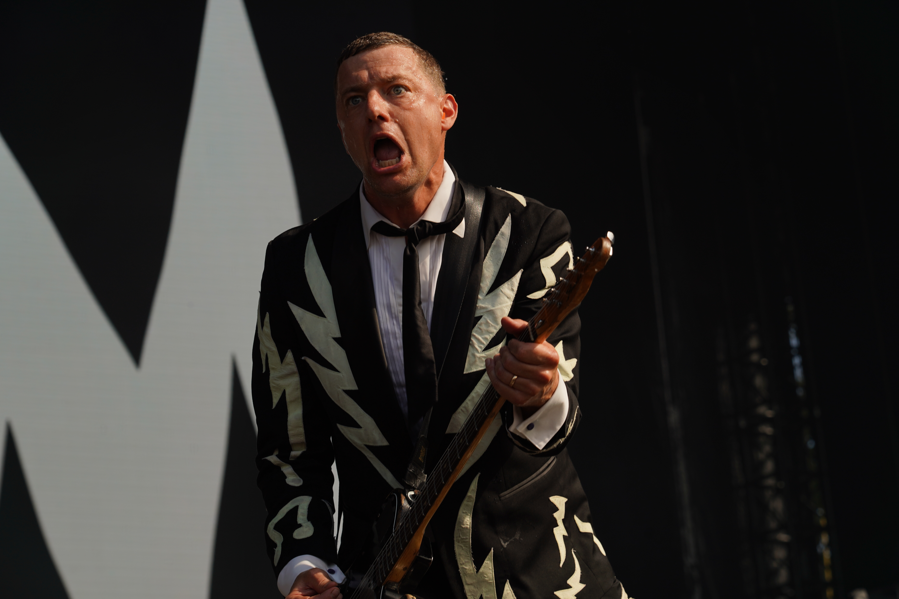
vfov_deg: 13.0
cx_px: 450
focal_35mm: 105
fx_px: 2622
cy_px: 300
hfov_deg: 19.5
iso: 100
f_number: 7.1
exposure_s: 1/400
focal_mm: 105
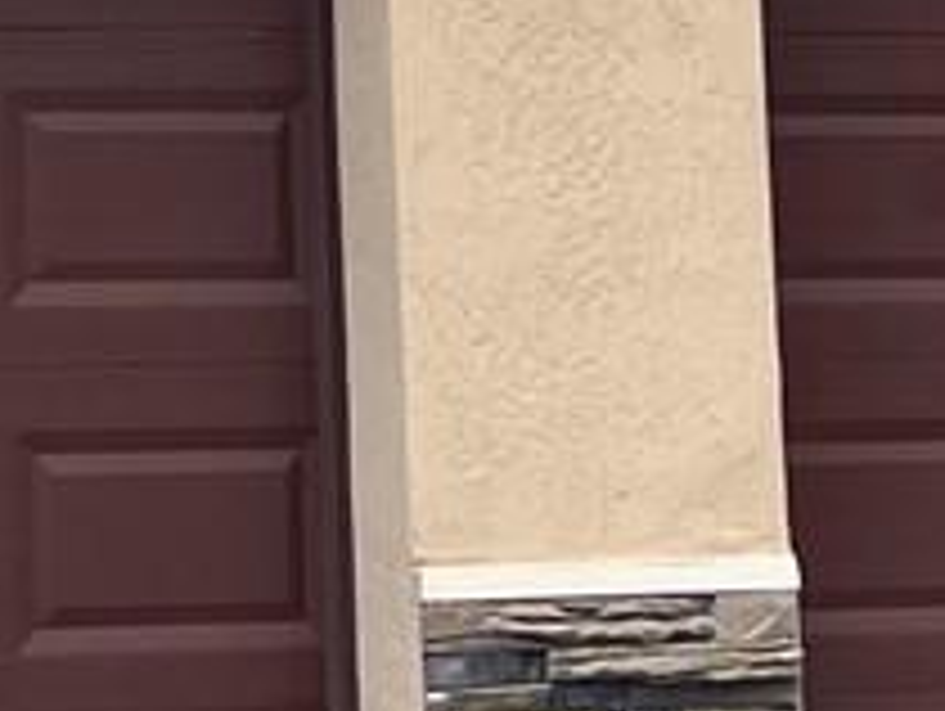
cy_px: -518
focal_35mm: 198
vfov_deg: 7.3
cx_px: -256
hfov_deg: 9.8
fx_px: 5411
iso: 50
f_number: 1.5
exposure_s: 1/1171
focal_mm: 5.7
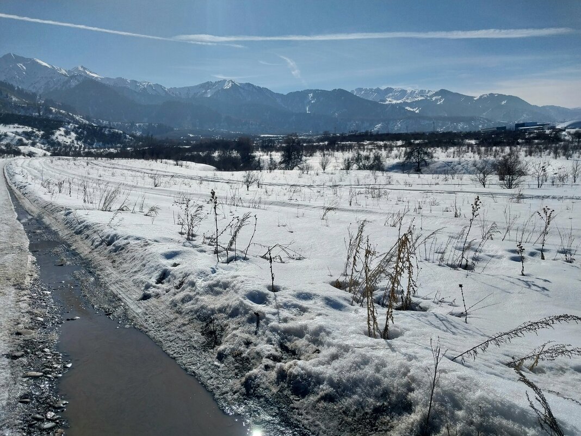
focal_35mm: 26
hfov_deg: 67.3
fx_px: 436
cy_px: 218
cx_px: 290
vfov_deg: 53.1
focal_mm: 4
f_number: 1.8
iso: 20
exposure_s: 1/5000
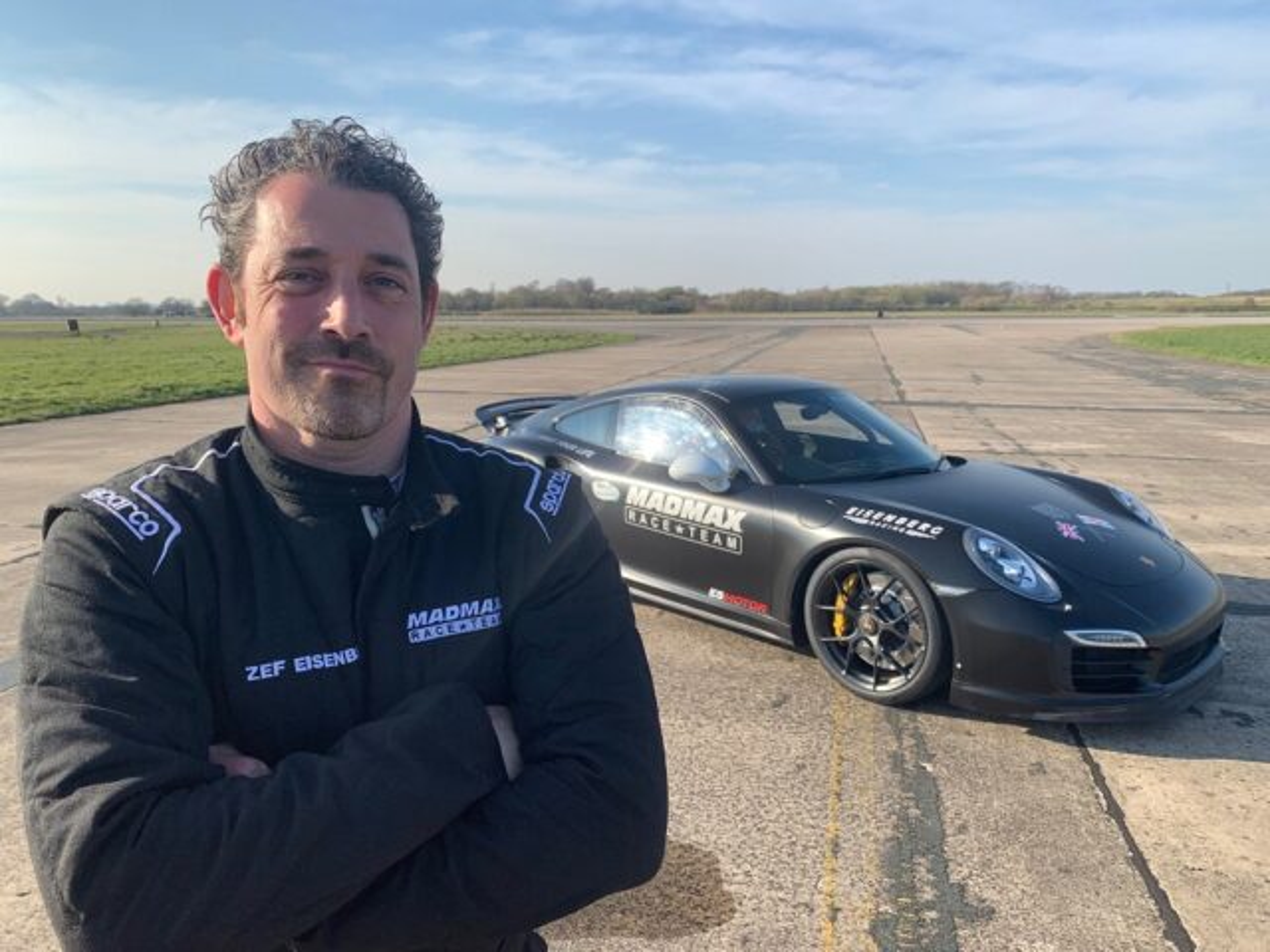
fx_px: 954
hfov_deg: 67.3
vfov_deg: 53.1
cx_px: 635
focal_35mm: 26
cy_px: 476
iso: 25
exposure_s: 1/1332
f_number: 1.8
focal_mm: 4.25
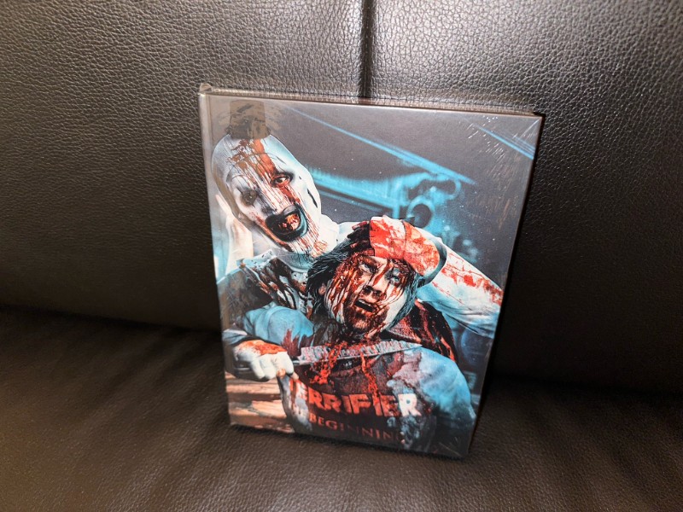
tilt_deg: -59.0
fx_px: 474
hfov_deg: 71.6
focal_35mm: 24
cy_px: 256
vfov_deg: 56.8
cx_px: 342
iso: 50
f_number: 1.78
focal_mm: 6.86
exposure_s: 1/4
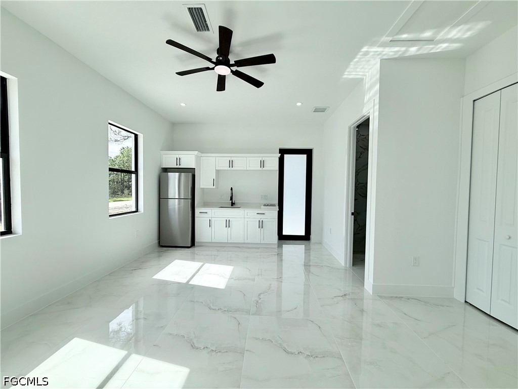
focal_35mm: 14
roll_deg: -0.7
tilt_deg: -1.2
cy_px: 194
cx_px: 259
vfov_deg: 85.7
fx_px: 209
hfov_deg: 102.1
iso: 64
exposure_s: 1/596
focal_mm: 2.22
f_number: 2.2
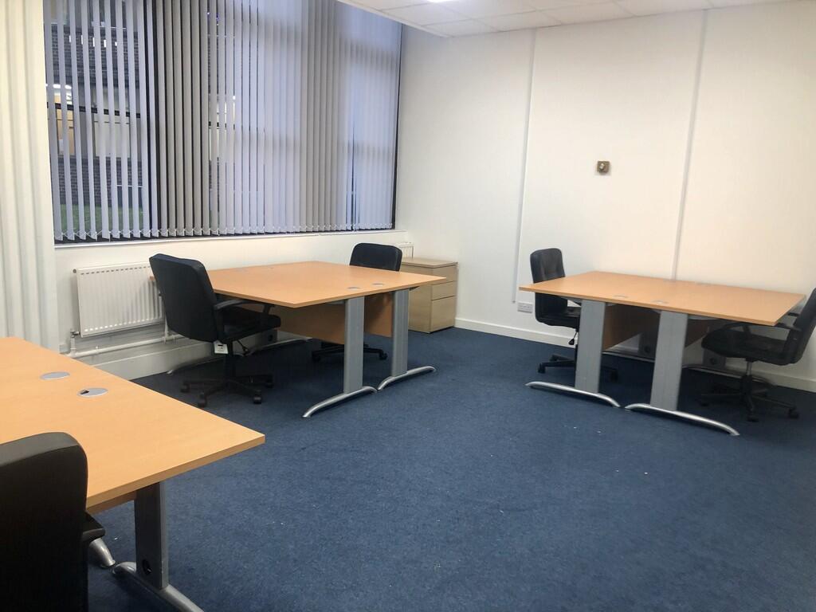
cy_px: 306
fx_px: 660
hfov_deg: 63.4
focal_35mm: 28
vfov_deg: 49.7
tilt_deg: -10.2
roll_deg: -4.1
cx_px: 408
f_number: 1.8
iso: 40
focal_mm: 3.99
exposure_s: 1/33
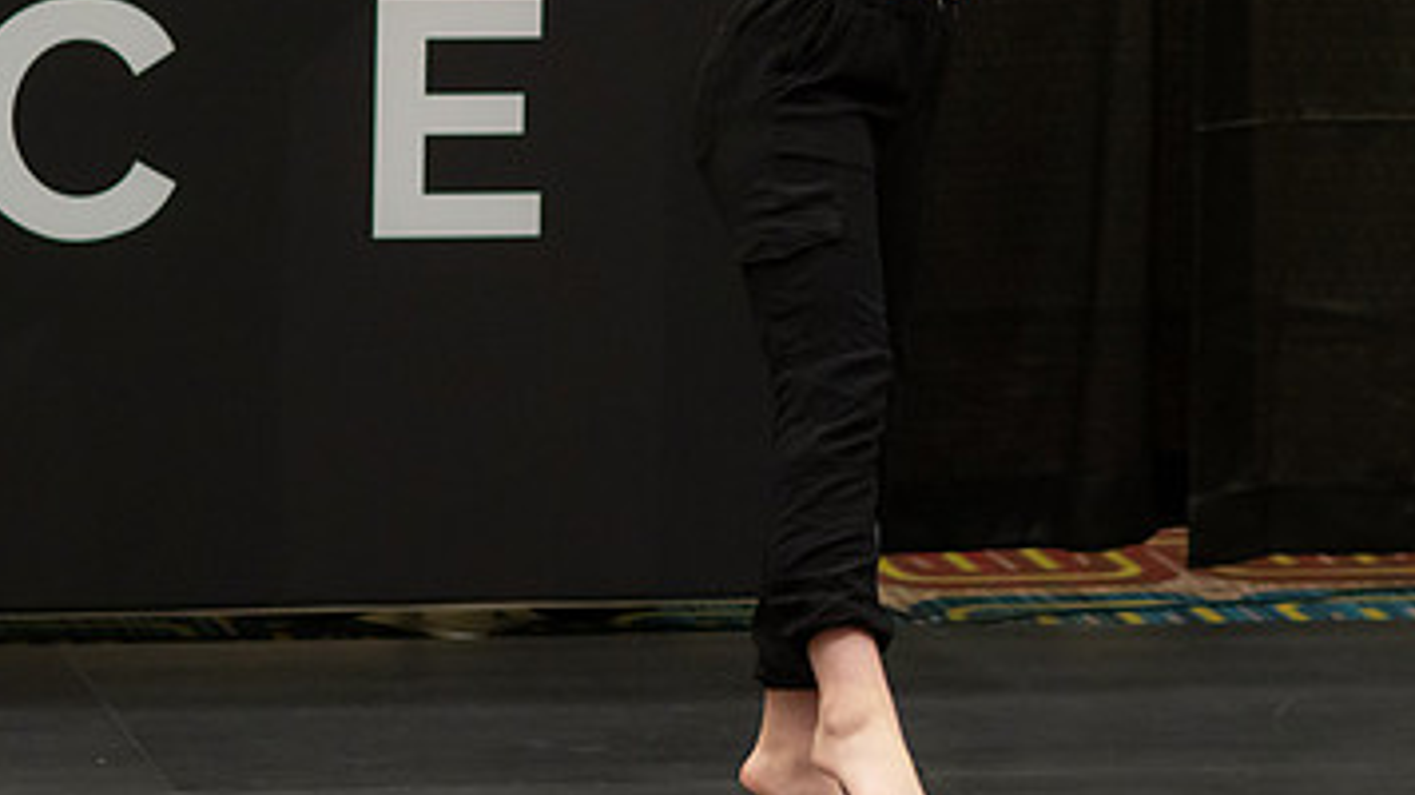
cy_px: 137
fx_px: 8139
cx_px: 958
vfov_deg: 5.6
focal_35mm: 217
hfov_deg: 9.9
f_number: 2
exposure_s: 1/640
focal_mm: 85
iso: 1600
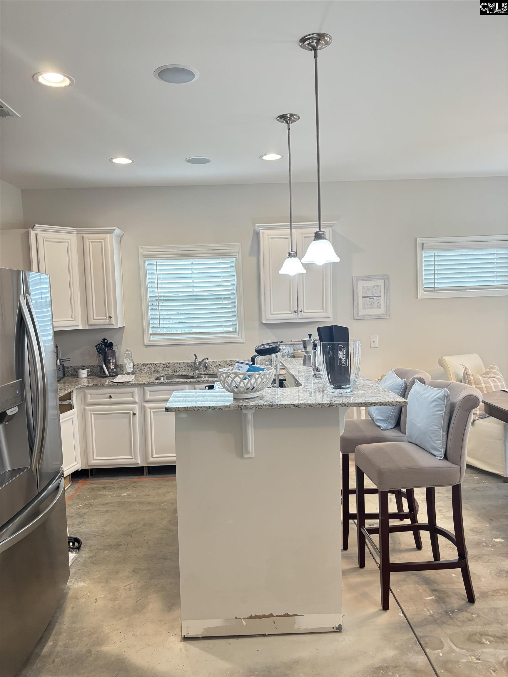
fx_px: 509
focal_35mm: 26
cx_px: 254
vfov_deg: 67.3
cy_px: 338
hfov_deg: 53.1
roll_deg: +0.7
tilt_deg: -4.8
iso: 160
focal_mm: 5.96
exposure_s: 1/60
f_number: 1.6
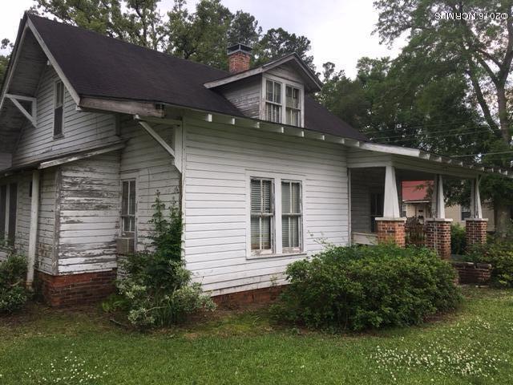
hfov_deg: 61.7
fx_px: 430
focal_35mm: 29
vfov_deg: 48.2
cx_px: 256
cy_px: 192
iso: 25
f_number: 2.2
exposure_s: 1/418
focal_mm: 4.15
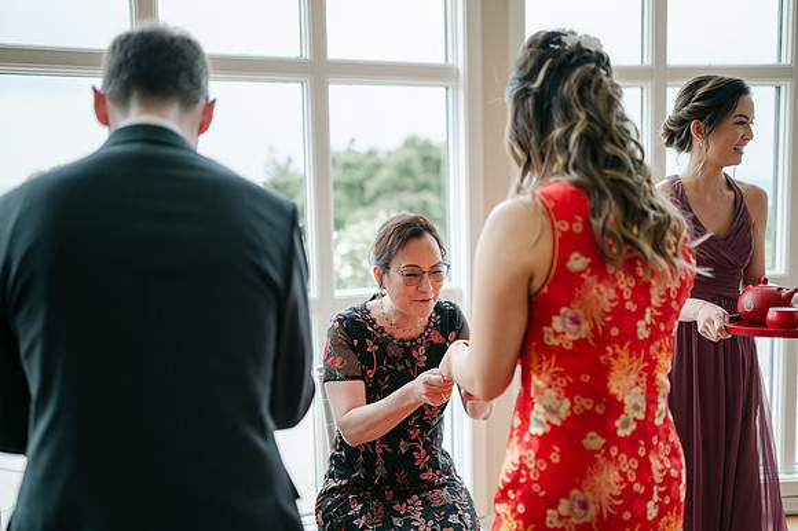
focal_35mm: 35
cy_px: 266
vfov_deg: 37.8
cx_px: 399
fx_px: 775
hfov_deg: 54.5
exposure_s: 1/1600
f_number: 1.4
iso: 100
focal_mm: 35
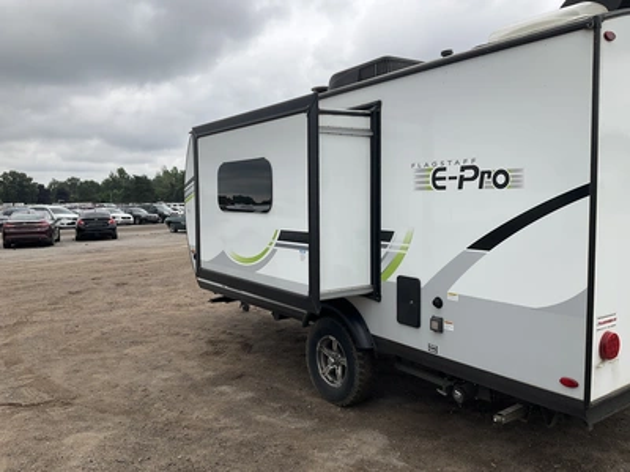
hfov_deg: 61.7
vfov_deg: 48.2
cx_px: 315
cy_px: 236
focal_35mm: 29
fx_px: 528
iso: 25
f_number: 1.8
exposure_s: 1/929
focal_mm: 3
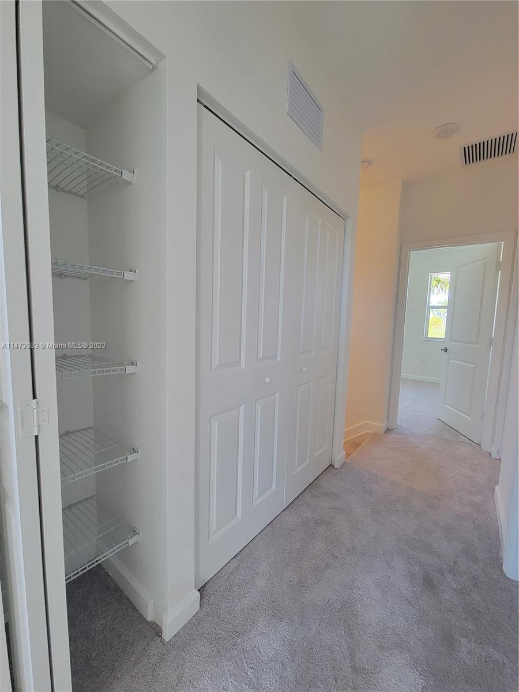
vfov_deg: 106.2
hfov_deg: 89.9
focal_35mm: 13
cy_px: 346
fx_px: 260
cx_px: 260
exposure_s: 1/60
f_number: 2.2
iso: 200
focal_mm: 2.2
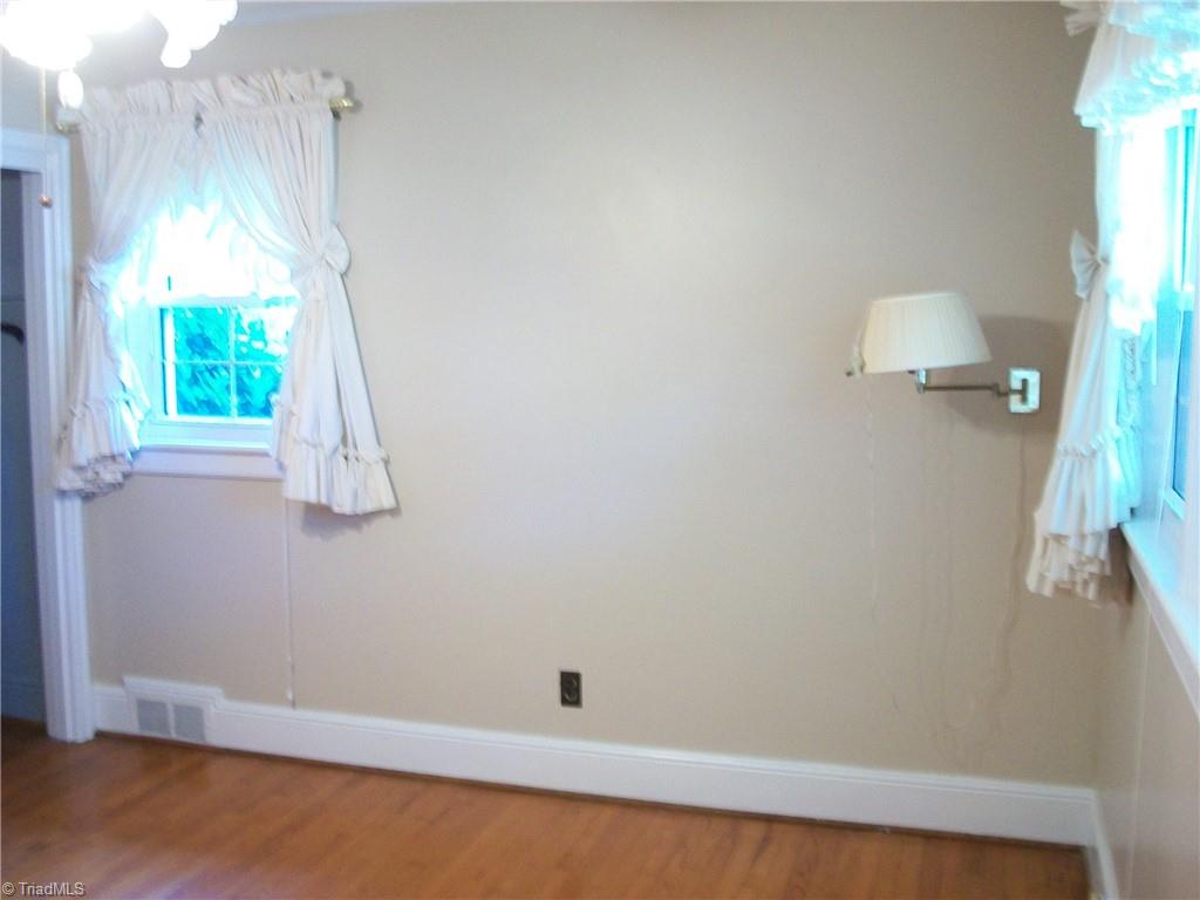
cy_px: 450
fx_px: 1109
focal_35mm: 32
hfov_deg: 56.8
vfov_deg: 44.2
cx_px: 600
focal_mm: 5.7
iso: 160
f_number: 2.9
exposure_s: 1/8
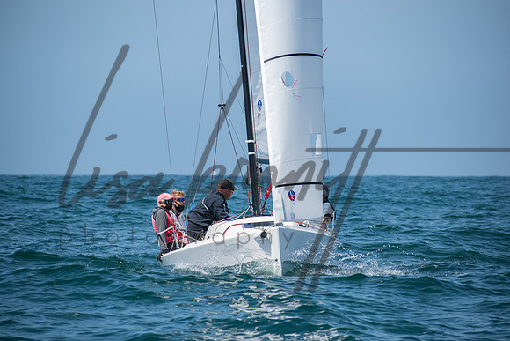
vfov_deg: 5.4
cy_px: 170
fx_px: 3589
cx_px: 255
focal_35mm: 253
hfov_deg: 8.1
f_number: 6.3
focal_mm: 165
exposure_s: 1/1000
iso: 200
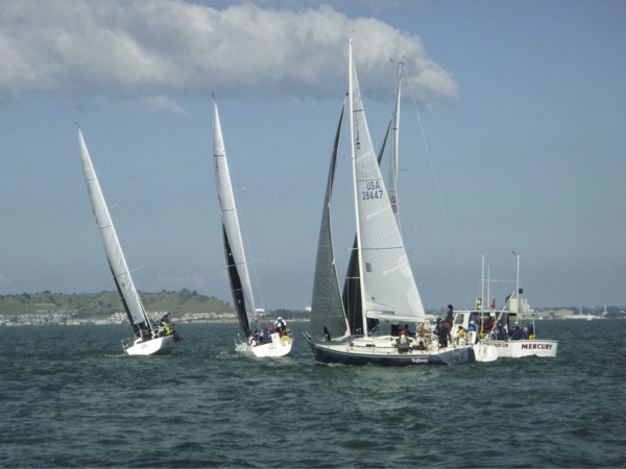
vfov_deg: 14.8
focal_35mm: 100
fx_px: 1808
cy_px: 234
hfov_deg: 19.6
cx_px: 313
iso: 400
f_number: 13
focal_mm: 18
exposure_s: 1/640
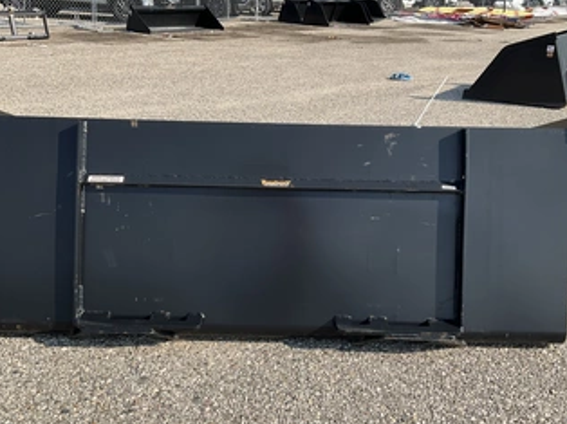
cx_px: 273
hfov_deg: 50.2
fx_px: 606
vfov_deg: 38.6
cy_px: 213
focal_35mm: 37
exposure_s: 1/1098
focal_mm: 3
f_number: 1.8
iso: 25
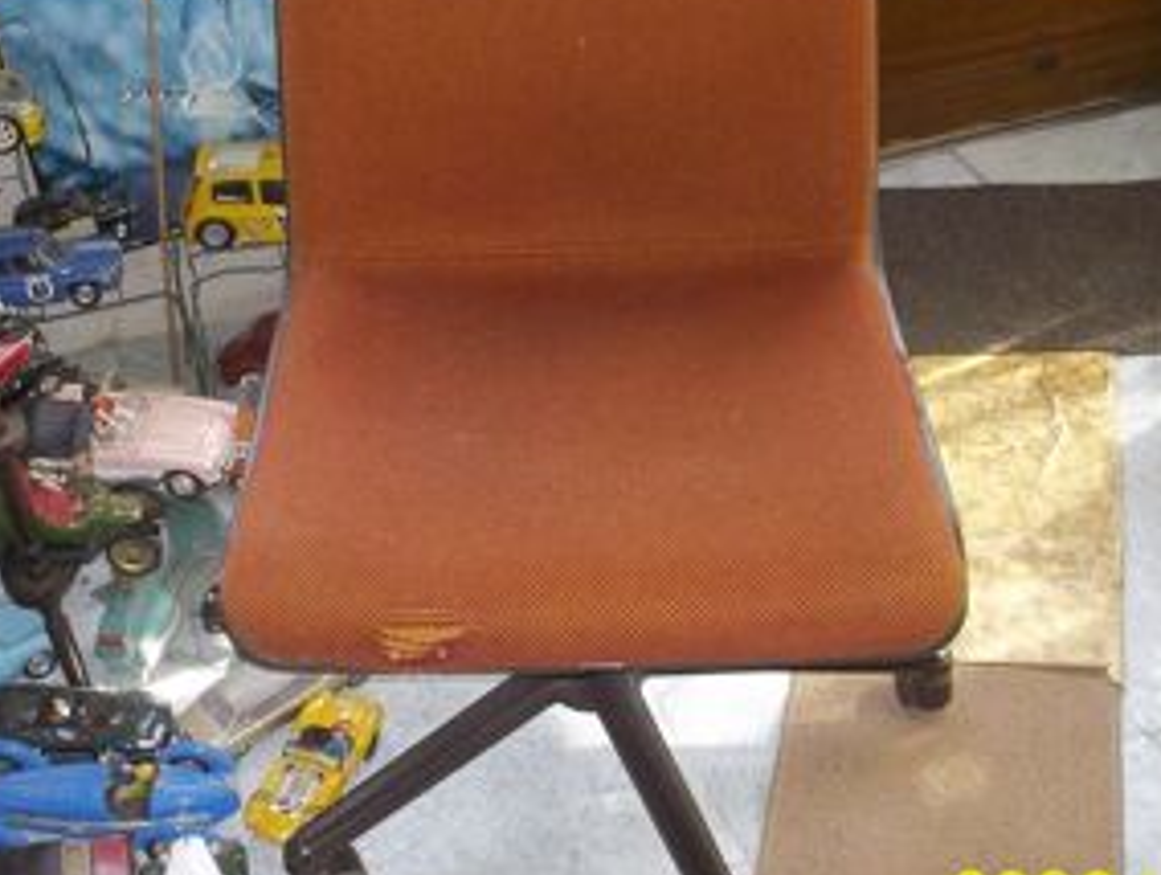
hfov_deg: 38.7
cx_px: 486
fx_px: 1646
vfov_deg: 29.7
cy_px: 350
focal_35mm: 49
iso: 80
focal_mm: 4.1
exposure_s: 1/50
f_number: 3.3
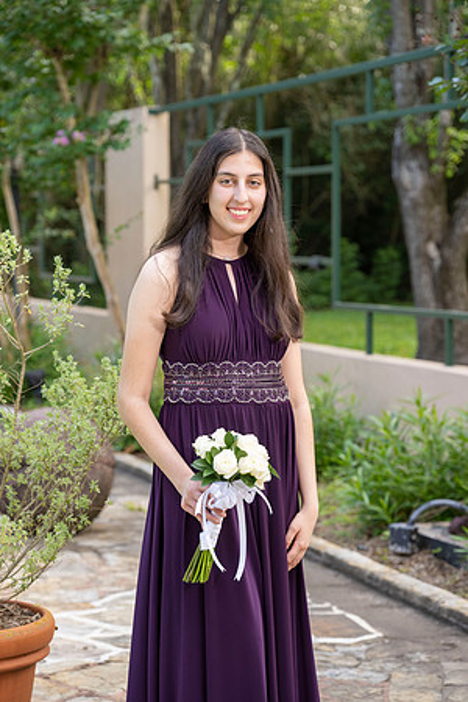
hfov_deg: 14.6
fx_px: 1833
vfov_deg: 21.7
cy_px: 351
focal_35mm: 94
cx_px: 234
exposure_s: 1/200
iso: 500
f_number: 5
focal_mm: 94
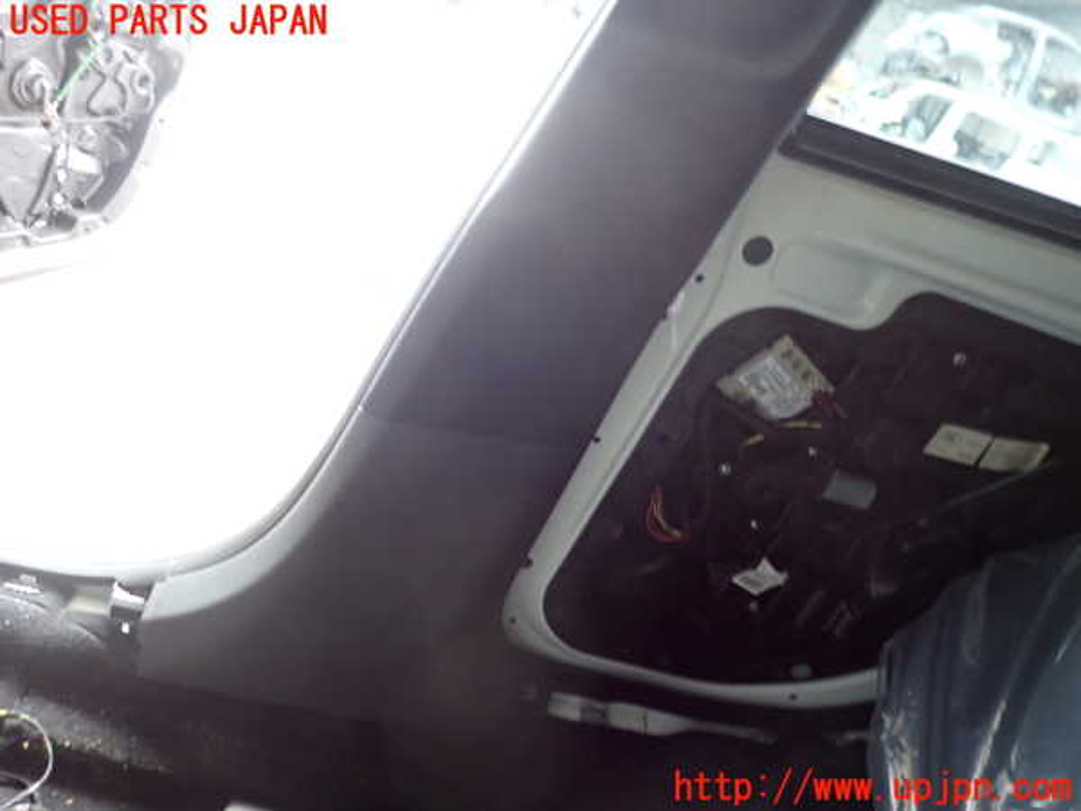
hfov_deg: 69.4
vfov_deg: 54.9
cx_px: 540
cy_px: 406
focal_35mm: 25
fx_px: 781
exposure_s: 1/30
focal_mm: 4.5
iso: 200
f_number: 2
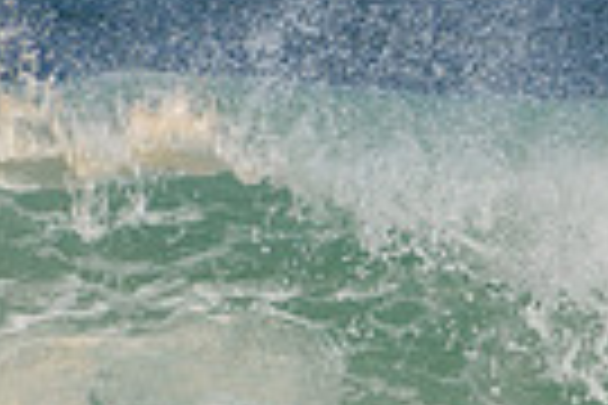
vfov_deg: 0.5
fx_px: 44313
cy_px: 548
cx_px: 1046
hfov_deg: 0.8
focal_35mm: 2624
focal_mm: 500
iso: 125
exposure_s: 1/2000
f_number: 5.6
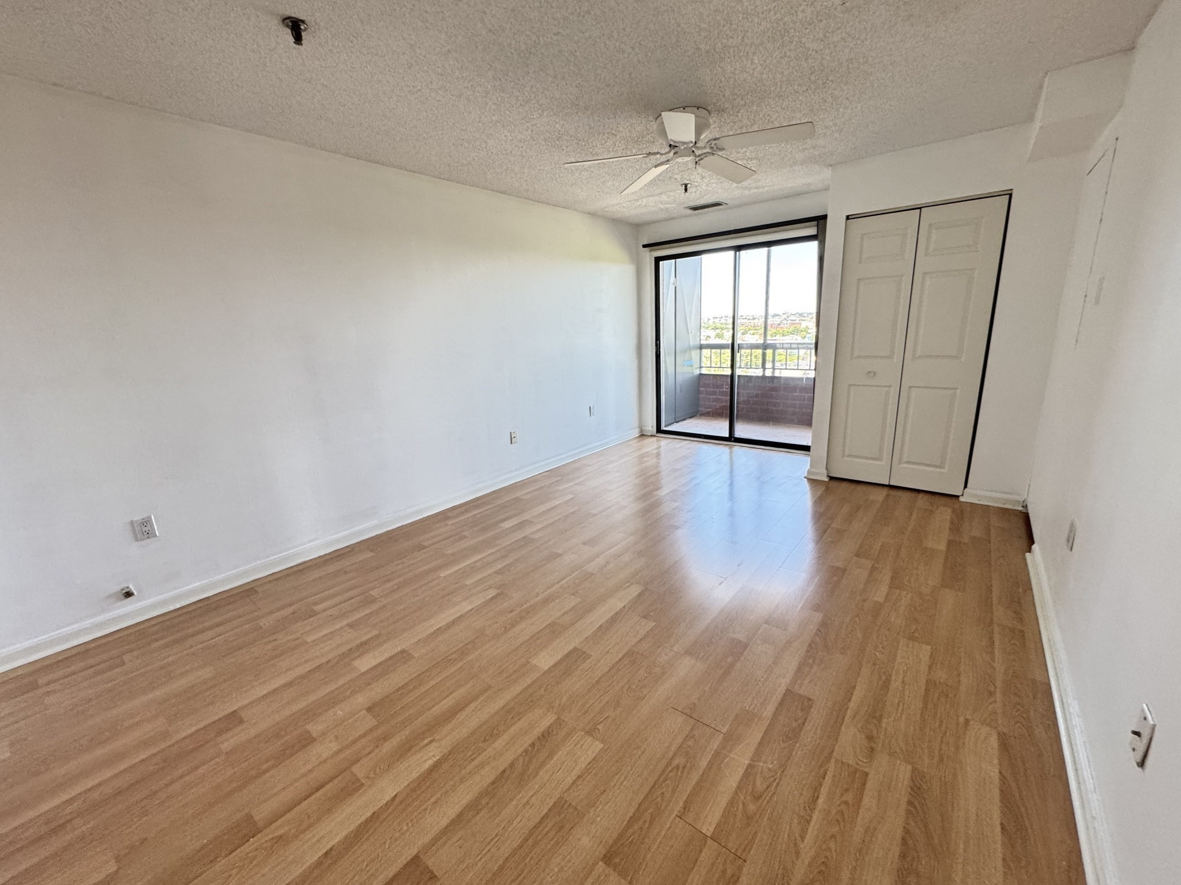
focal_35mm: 14
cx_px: 590
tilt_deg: -14.4
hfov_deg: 102.1
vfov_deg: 85.7
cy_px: 442
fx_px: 478
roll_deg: +2.5
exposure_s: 1/120
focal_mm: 2.22
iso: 250
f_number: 2.2
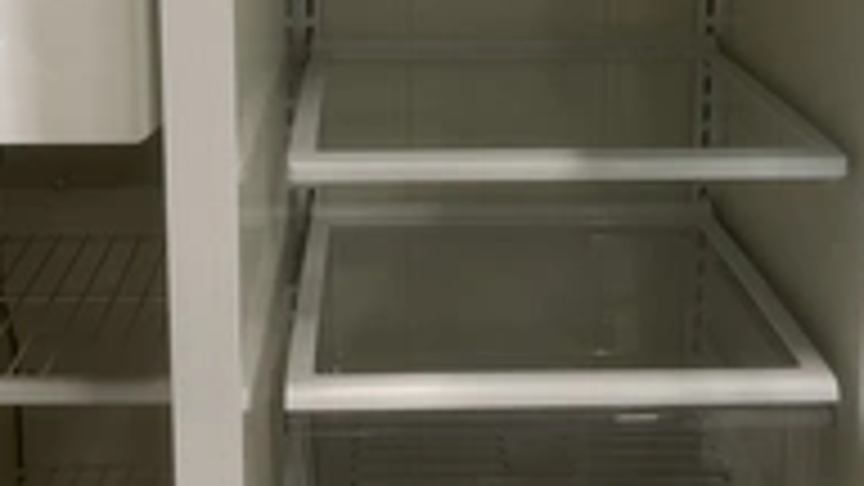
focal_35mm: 59
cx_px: 423
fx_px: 1352
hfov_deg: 35.4
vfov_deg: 19.9
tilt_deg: -11.4
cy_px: 18
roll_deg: +0.1
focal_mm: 5.1
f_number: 1.6
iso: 125
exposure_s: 1/60
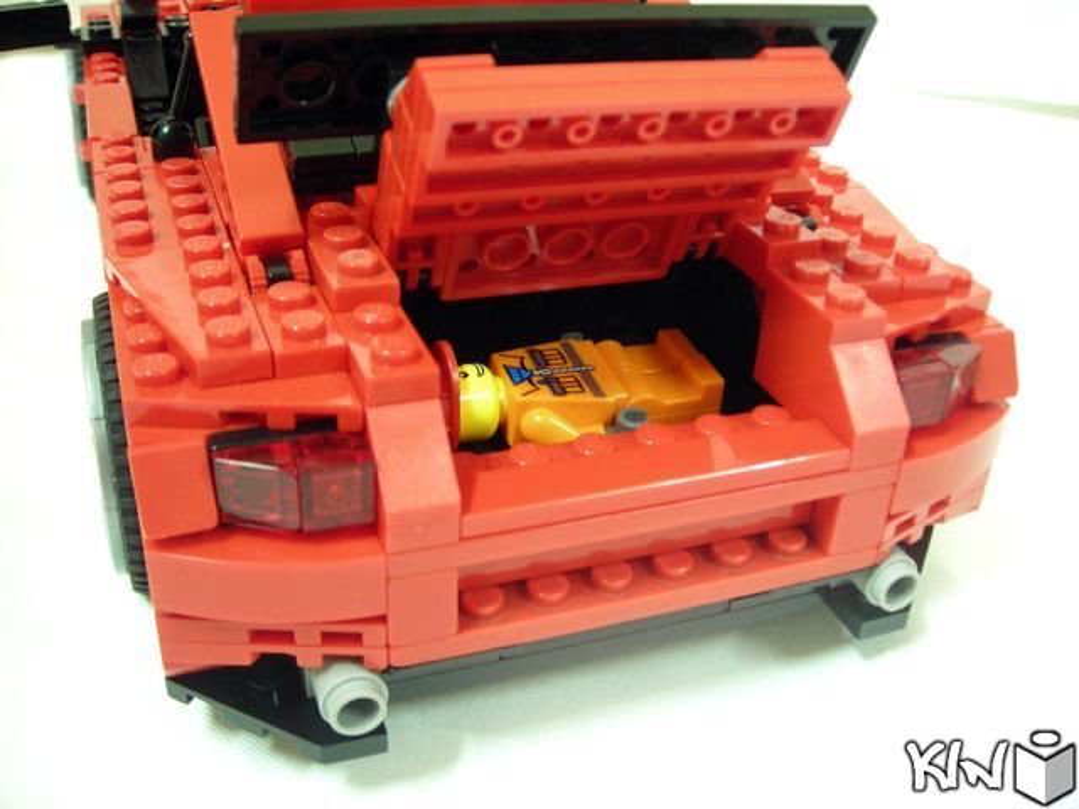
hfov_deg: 49.0
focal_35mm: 38
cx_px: 540
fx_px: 1184
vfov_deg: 37.7
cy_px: 404
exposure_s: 1/1.6
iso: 200
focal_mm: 6.3
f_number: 3.2
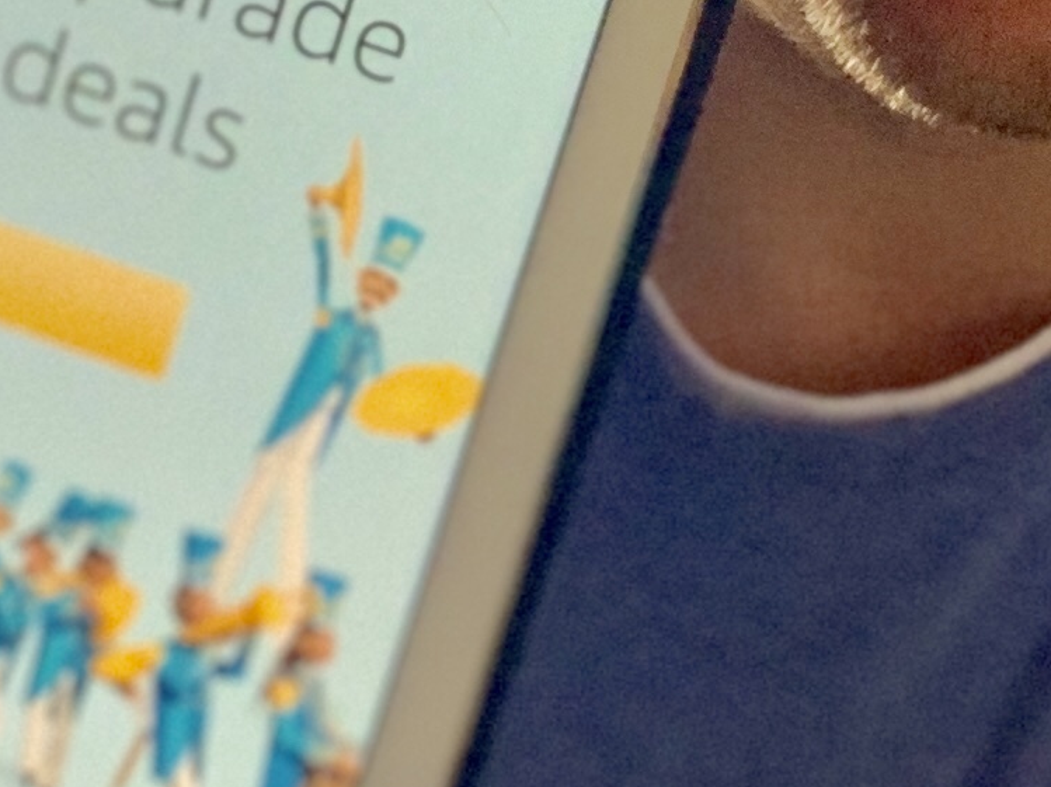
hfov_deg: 14.9
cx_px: 435
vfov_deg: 11.0
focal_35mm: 132
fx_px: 4006
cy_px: -219
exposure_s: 1/60
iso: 250
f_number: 2.2
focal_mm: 2.87
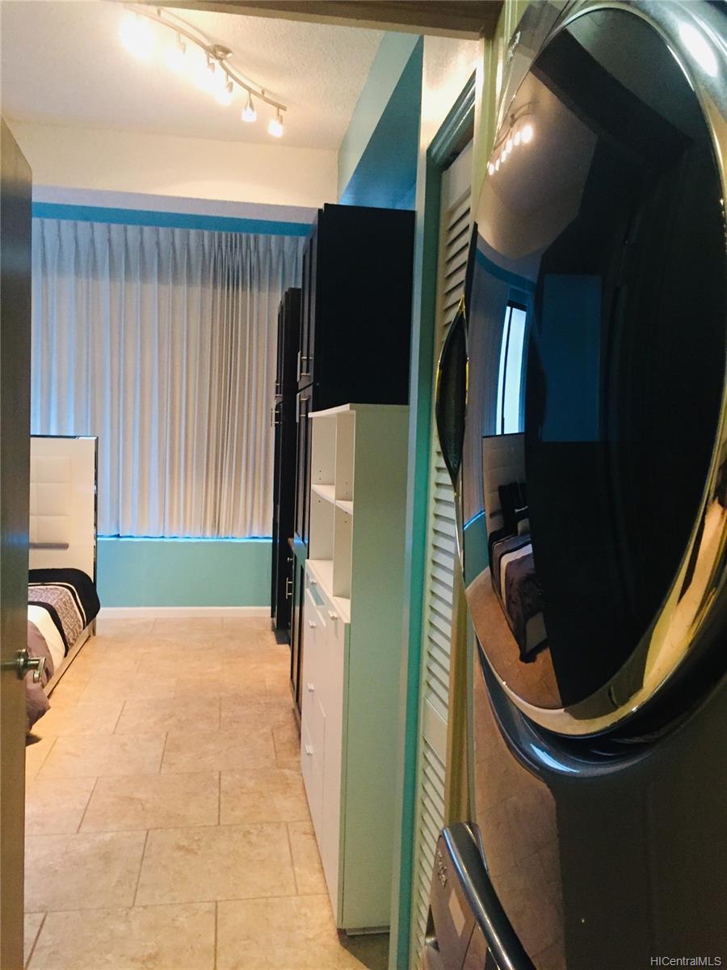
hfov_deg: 48.2
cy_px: 485
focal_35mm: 29
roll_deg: -3.2
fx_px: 812
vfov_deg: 61.7
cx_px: 364
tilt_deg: -3.3
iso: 250
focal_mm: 4.15
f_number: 2.2
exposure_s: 1/20
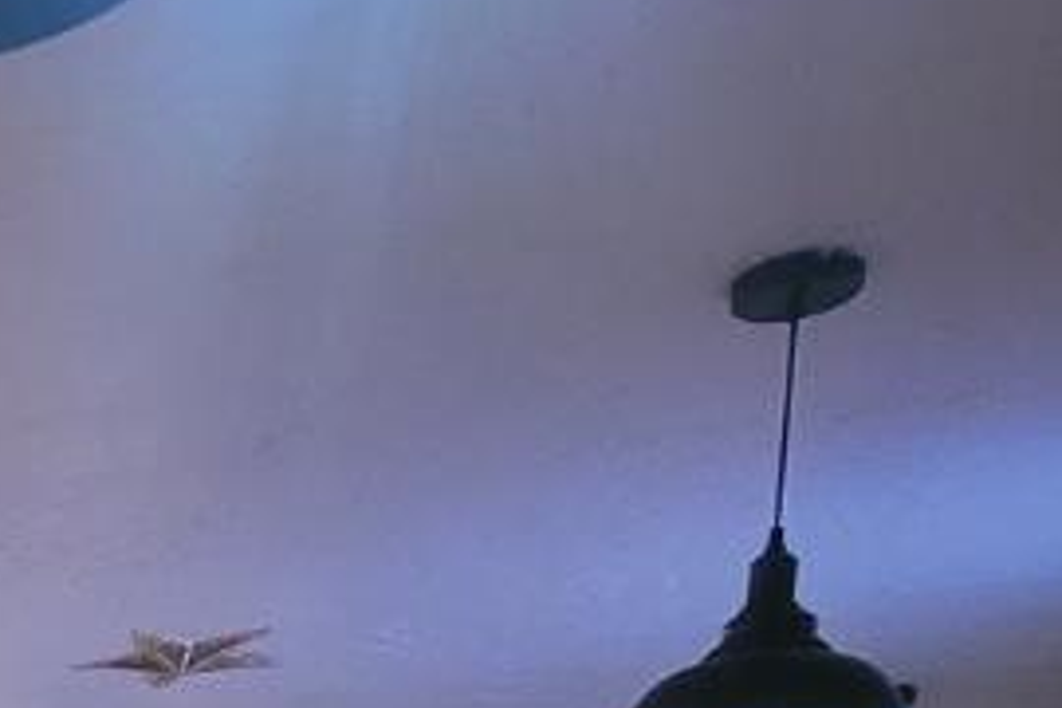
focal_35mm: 75
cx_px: -669
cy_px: 1583
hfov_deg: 21.2
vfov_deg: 14.0
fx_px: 2212
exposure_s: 1/30
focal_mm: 2.2
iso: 400
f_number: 2.2
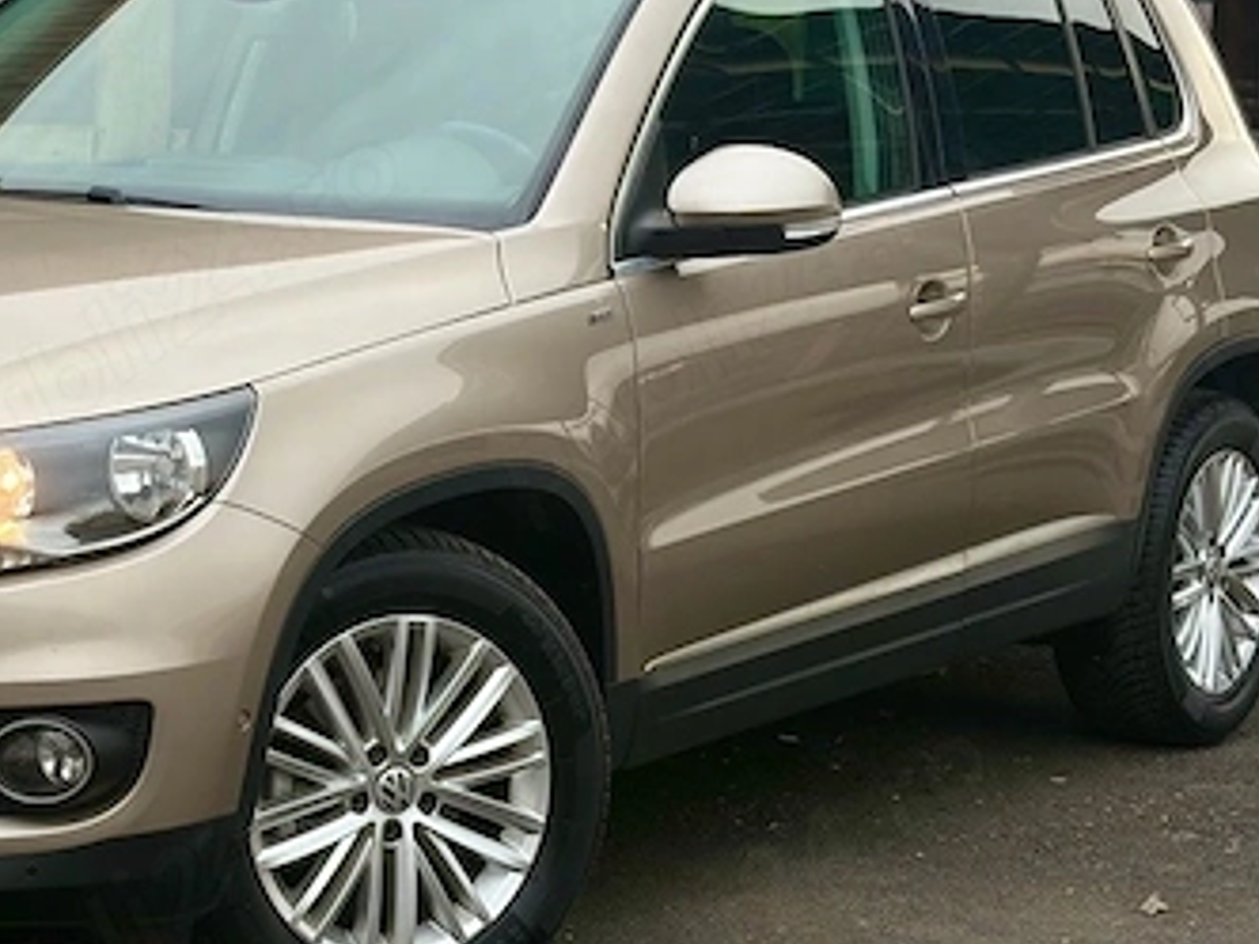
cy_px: 341
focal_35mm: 94
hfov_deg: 20.7
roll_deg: -1.5
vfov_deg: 15.7
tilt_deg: -4.8
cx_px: 303
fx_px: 3419
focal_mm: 5.96
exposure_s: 1/87
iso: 50
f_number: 1.6
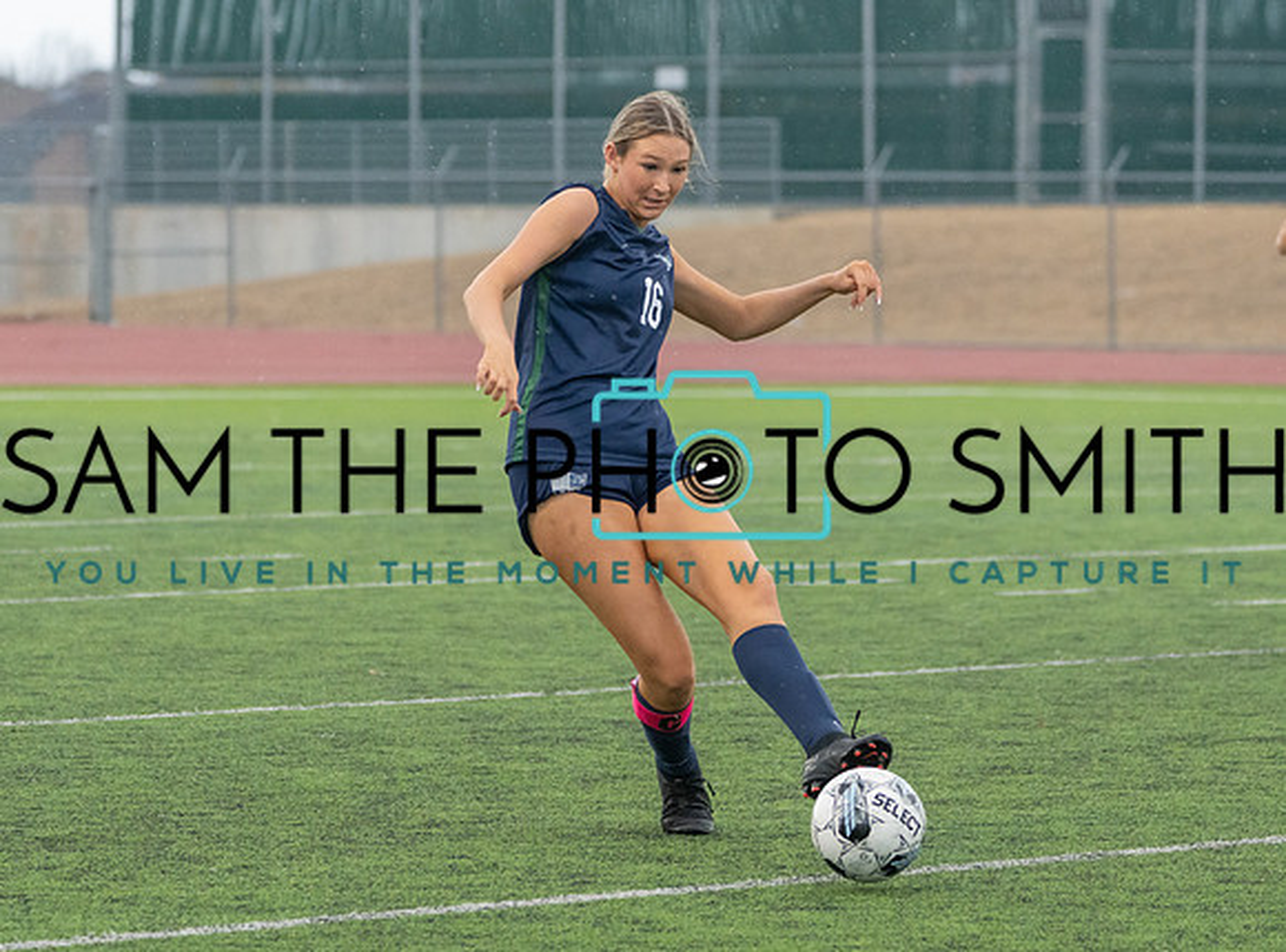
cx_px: 638
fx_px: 9064
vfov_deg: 6.0
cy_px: 429
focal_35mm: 245
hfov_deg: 8.1
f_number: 5.6
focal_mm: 169
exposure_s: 1/1250
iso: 2500
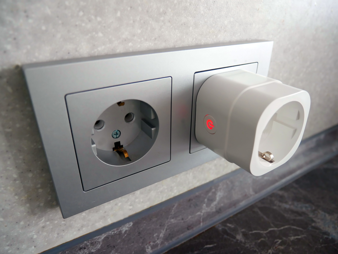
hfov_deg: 71.6
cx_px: 169
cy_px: 127
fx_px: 234
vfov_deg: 56.9
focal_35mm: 24
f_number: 3.5
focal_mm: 12
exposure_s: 1/60
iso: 400
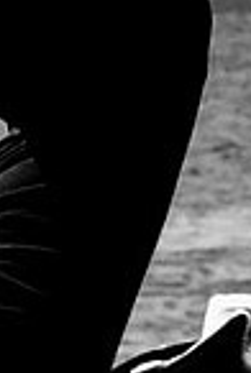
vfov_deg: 3.5
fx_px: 6026
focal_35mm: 579
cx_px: -615
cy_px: 443
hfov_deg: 2.4
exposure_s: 1/420
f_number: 9
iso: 200
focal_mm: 35
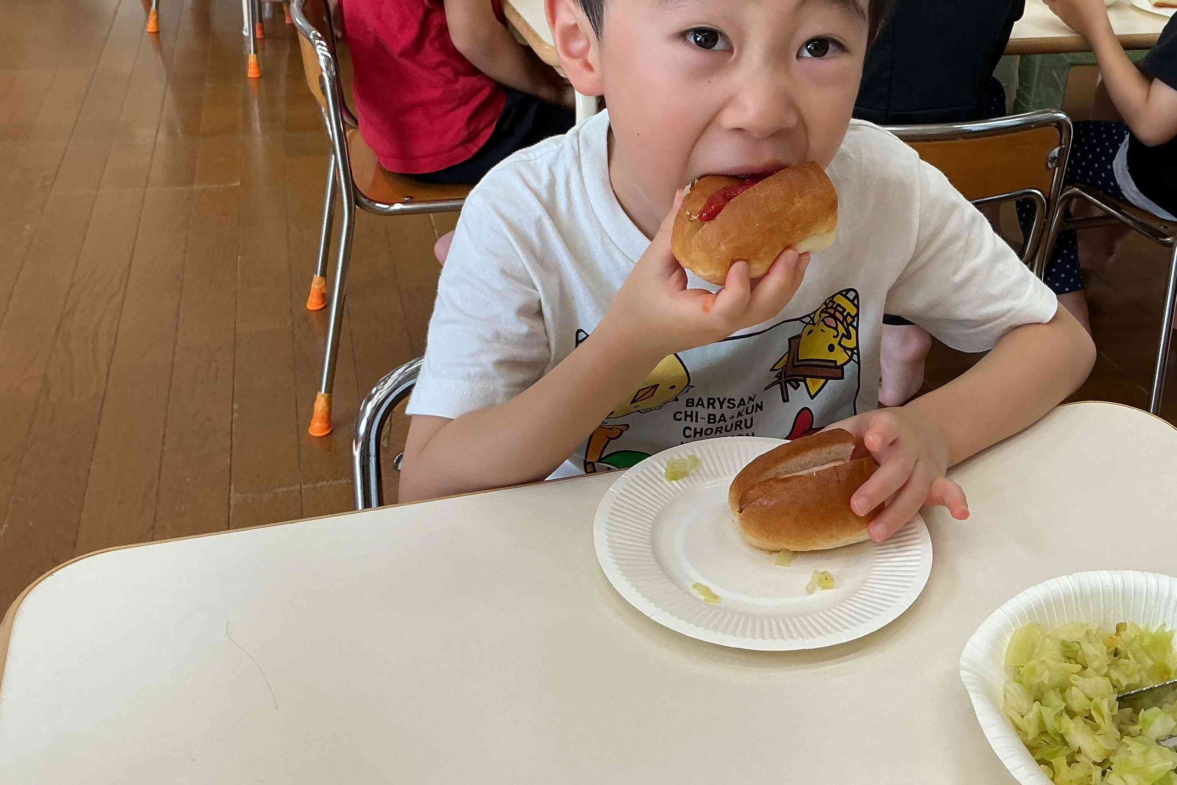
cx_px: 743
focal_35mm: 40
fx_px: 1308
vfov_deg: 32.8
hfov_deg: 48.0
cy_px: 209
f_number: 1.8
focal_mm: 3
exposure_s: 1/120
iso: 50
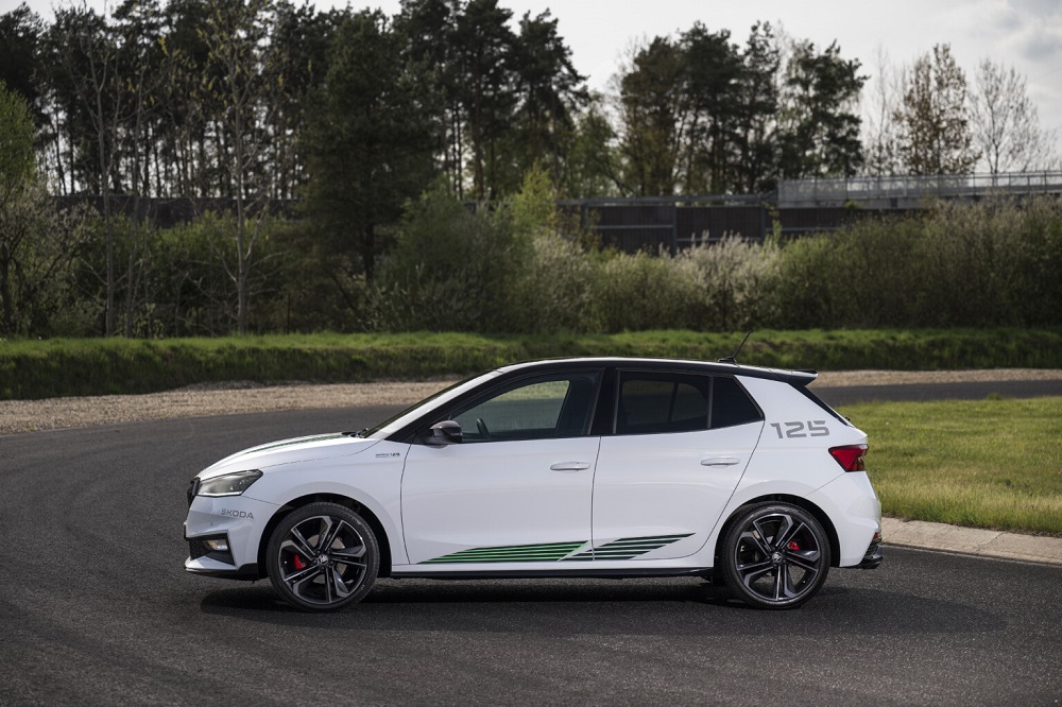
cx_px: 531
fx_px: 2064
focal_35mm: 70
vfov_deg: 19.4
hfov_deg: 28.9
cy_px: 354
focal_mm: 70
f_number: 3.2
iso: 32
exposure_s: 1/200
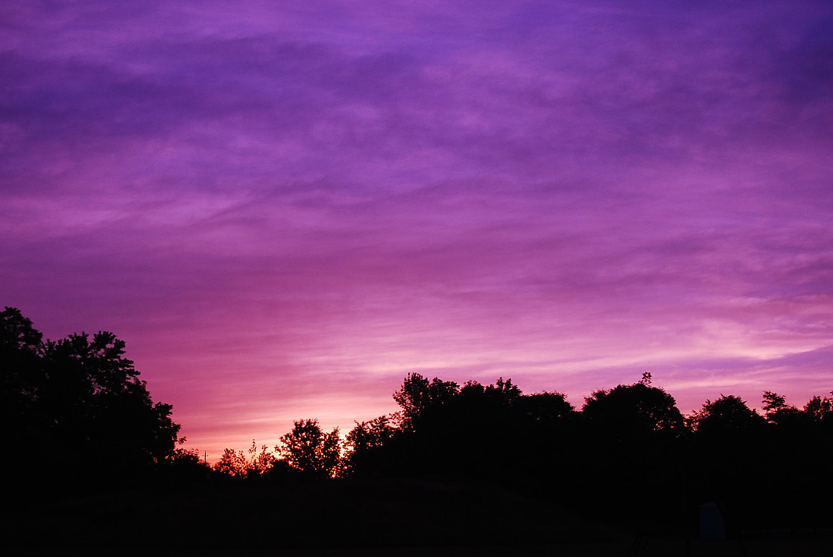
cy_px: 378
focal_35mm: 48
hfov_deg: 41.0
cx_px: 351
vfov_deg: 27.9
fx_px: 1112
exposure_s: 1/125
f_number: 4
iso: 200
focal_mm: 22
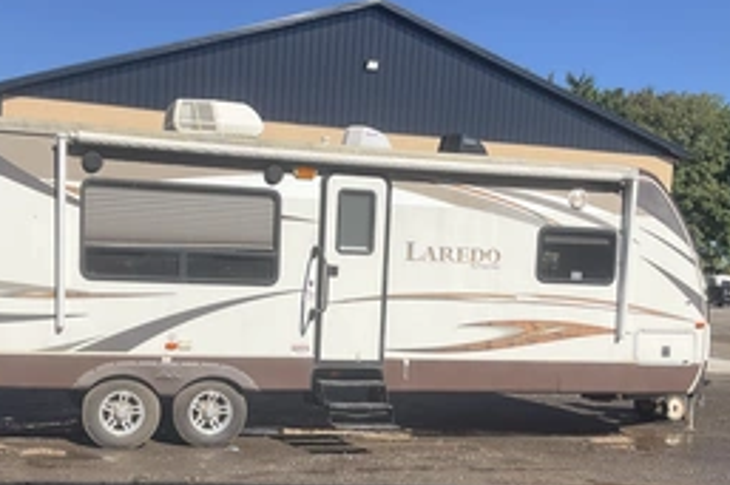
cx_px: 276
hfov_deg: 41.6
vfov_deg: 28.3
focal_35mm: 47
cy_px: 343
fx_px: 952
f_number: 1.8
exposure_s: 1/2959
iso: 25
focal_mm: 3
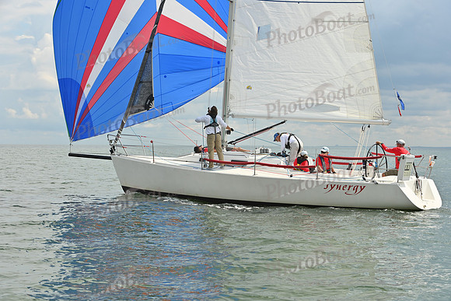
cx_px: 226
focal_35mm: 70
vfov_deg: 19.5
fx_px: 877
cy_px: 150
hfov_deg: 28.8
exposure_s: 1/1250
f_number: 8
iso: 320
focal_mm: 70
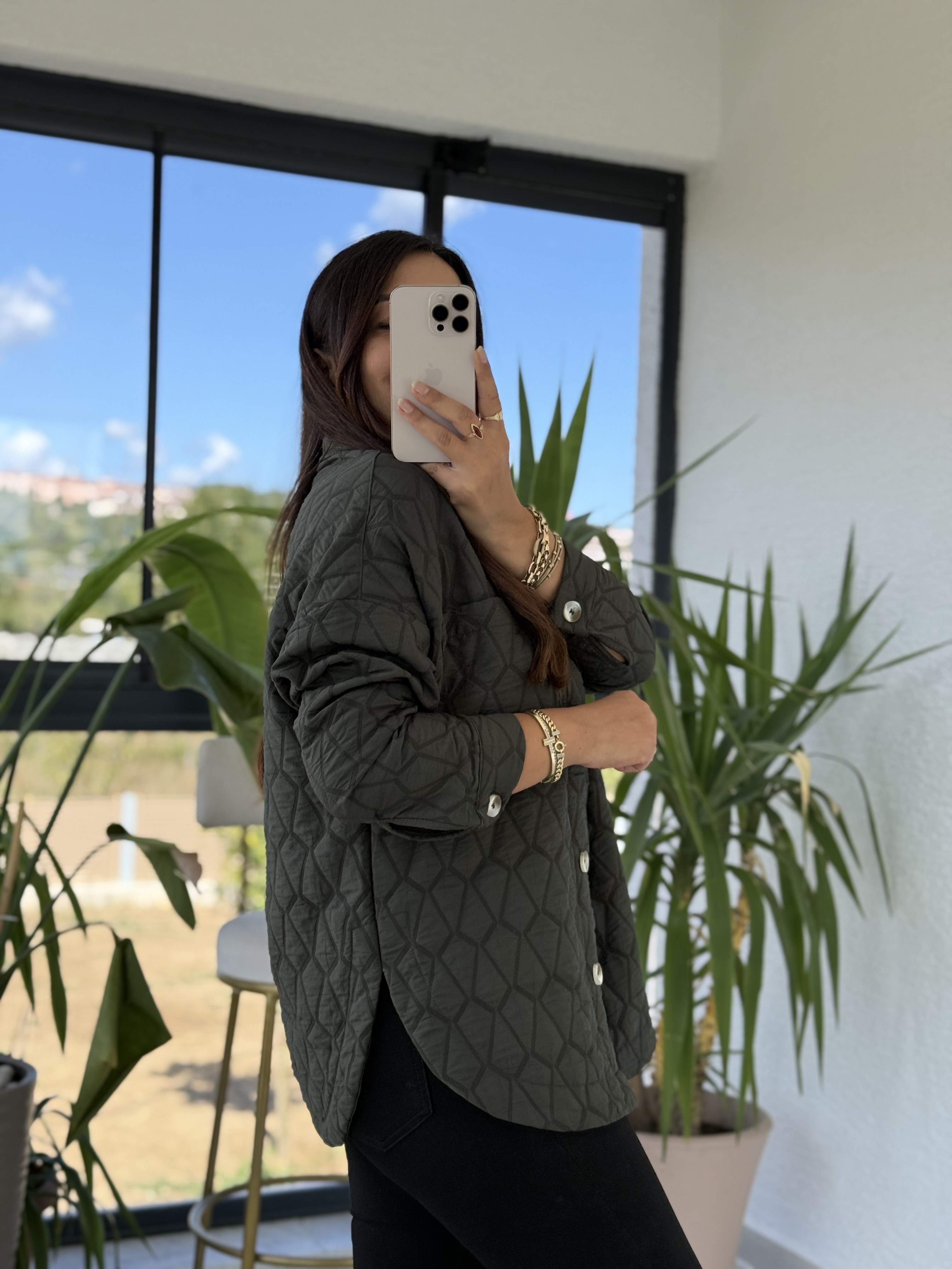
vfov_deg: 39.7
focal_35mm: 48
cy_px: 634
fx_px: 1760
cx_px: 476
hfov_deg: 30.3
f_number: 1.78
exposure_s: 1/712
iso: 80
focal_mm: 6.76
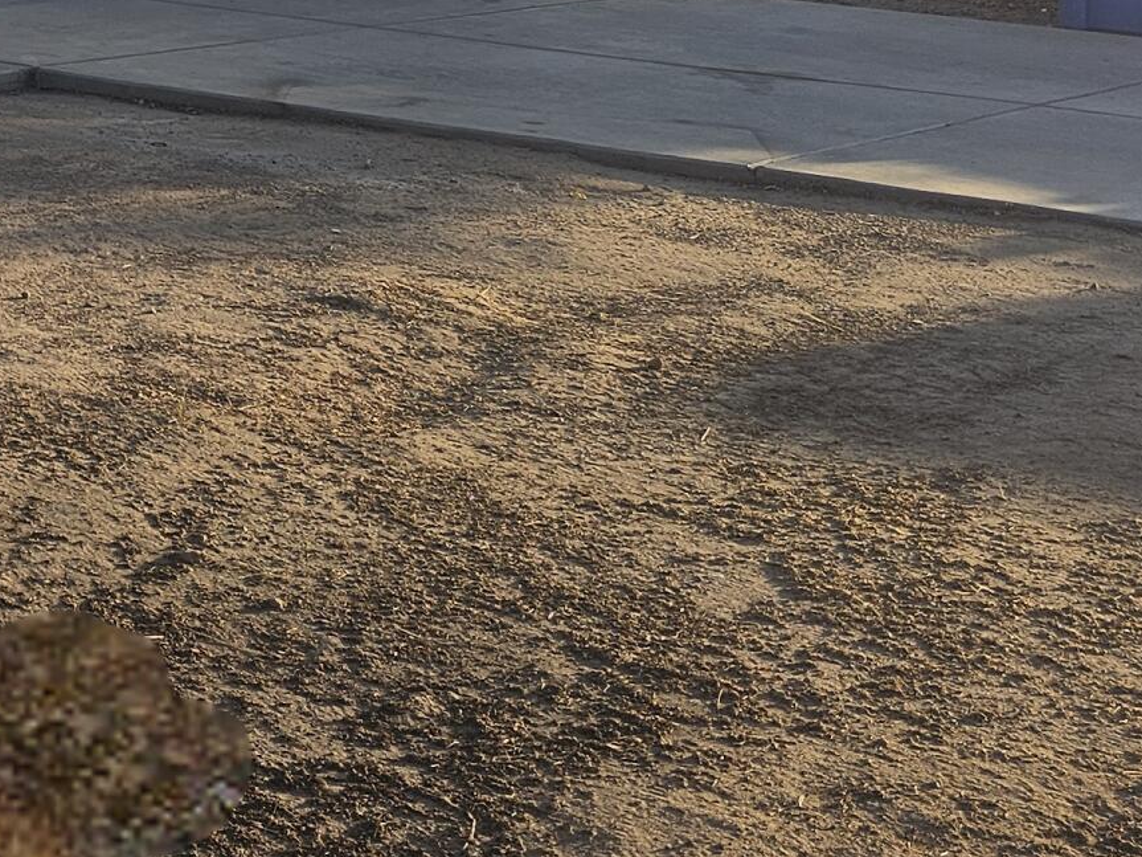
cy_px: -278
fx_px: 2639
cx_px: -463
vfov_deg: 17.2
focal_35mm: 80
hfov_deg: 21.4
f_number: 1.7
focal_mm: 6.3
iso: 10
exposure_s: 1/400
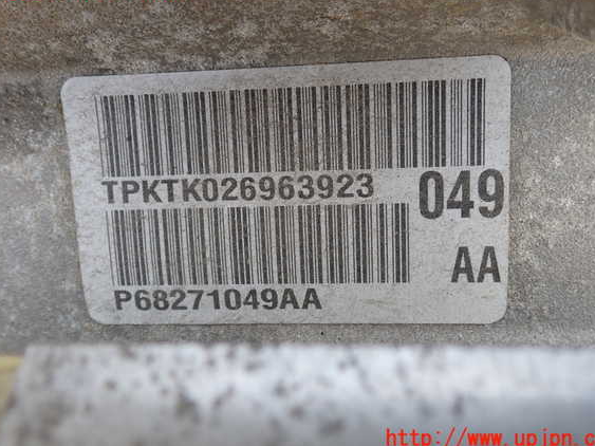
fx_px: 550
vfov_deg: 44.1
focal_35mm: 32
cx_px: 308
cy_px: 215
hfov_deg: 56.8
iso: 100
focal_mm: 5.4
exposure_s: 1/100
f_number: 3.2
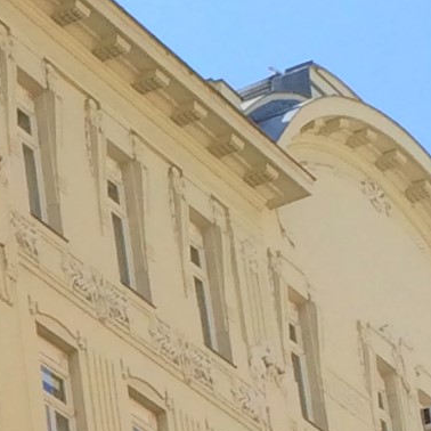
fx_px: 3099
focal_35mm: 220
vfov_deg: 7.8
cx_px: -672
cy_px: 676
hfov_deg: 7.4
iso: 32
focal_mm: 4.12
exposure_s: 1/1709
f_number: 2.2
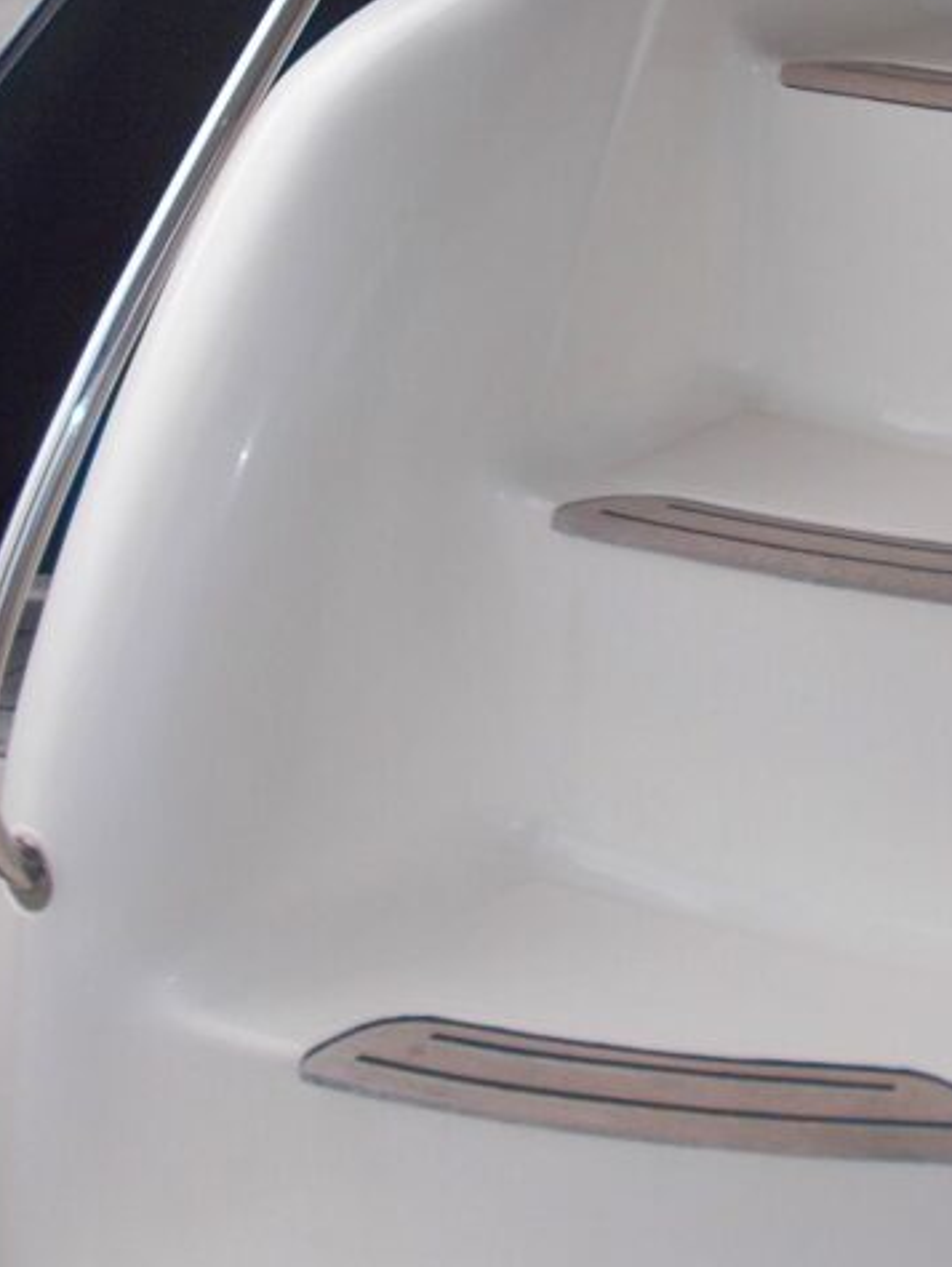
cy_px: 288
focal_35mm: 56
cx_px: 824
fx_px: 2051
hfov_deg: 25.5
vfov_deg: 33.5
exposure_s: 1/320
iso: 80
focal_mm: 4.6
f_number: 3.2
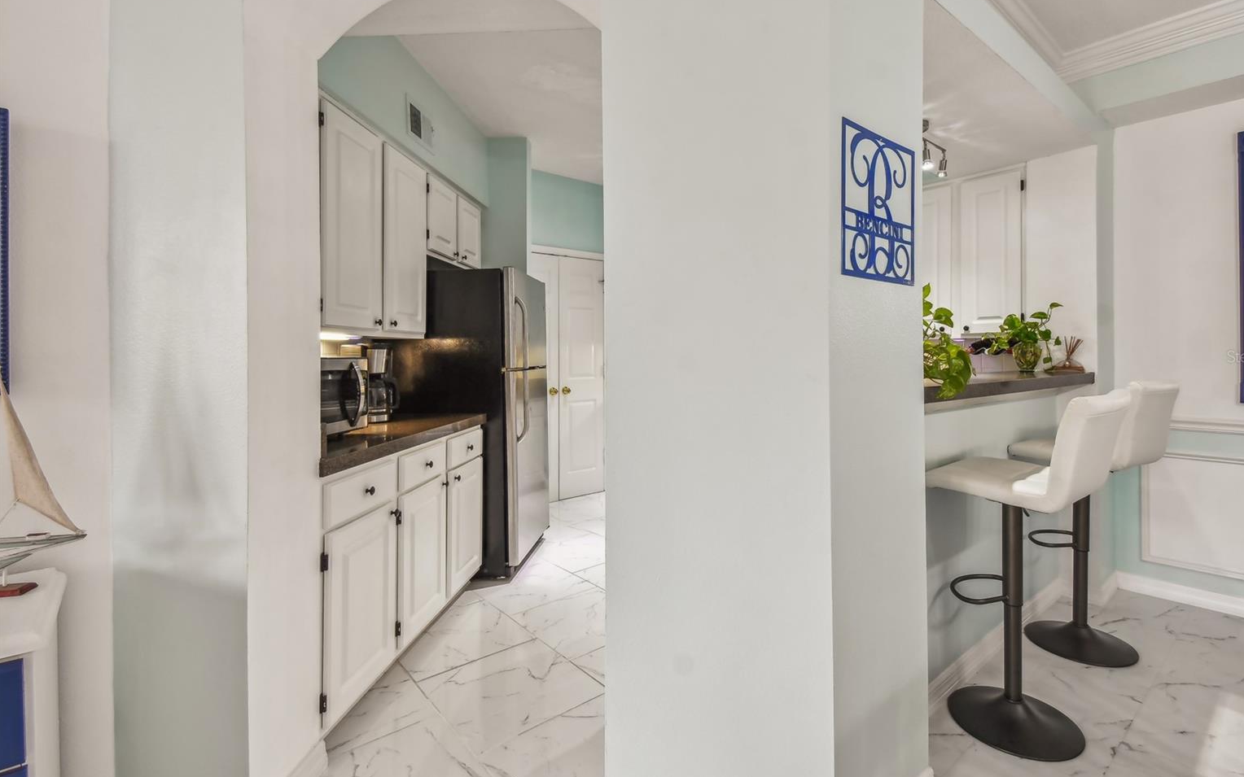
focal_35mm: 16
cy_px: 356
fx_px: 542
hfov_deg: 97.8
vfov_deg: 71.1
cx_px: 648
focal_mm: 10
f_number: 7.1
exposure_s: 1/15
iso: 100
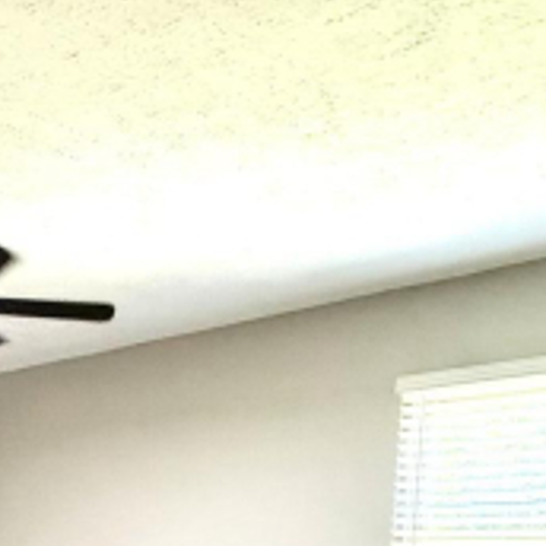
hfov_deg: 34.6
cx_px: 138
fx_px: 857
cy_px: 724
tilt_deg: -10.8
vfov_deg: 28.5
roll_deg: -1.1
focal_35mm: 48
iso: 320
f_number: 2.2
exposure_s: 1/91
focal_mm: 2.22
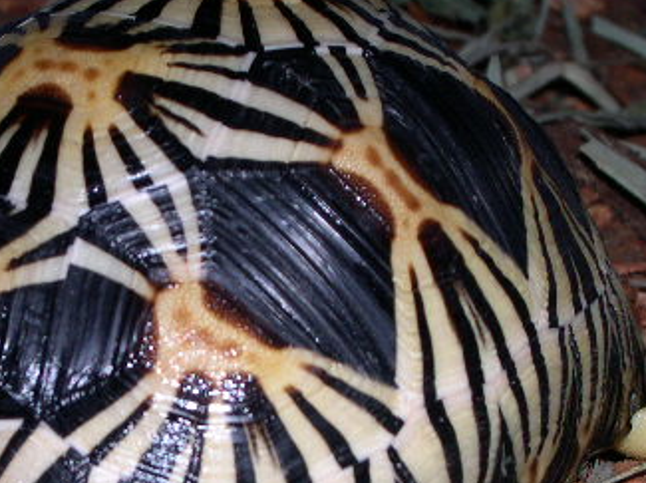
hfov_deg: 13.9
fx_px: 2647
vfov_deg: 10.4
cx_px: 153
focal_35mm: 142
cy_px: 384
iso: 100
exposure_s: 1/60
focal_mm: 15.3
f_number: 10.4
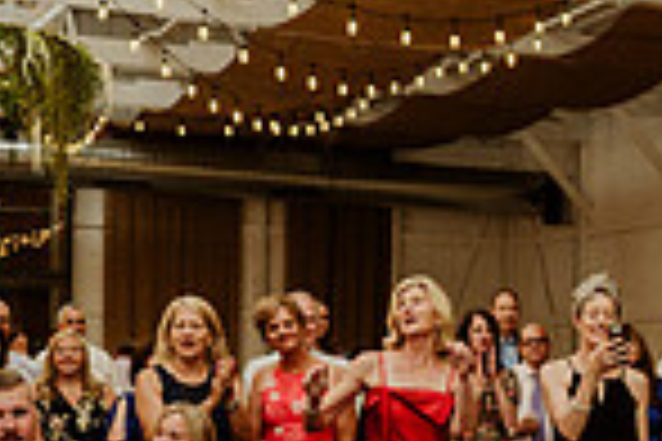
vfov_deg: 14.0
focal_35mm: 97
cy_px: 391
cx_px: 767
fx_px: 1784
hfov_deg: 19.9
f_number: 2.8
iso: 125
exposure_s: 1/200
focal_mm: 24
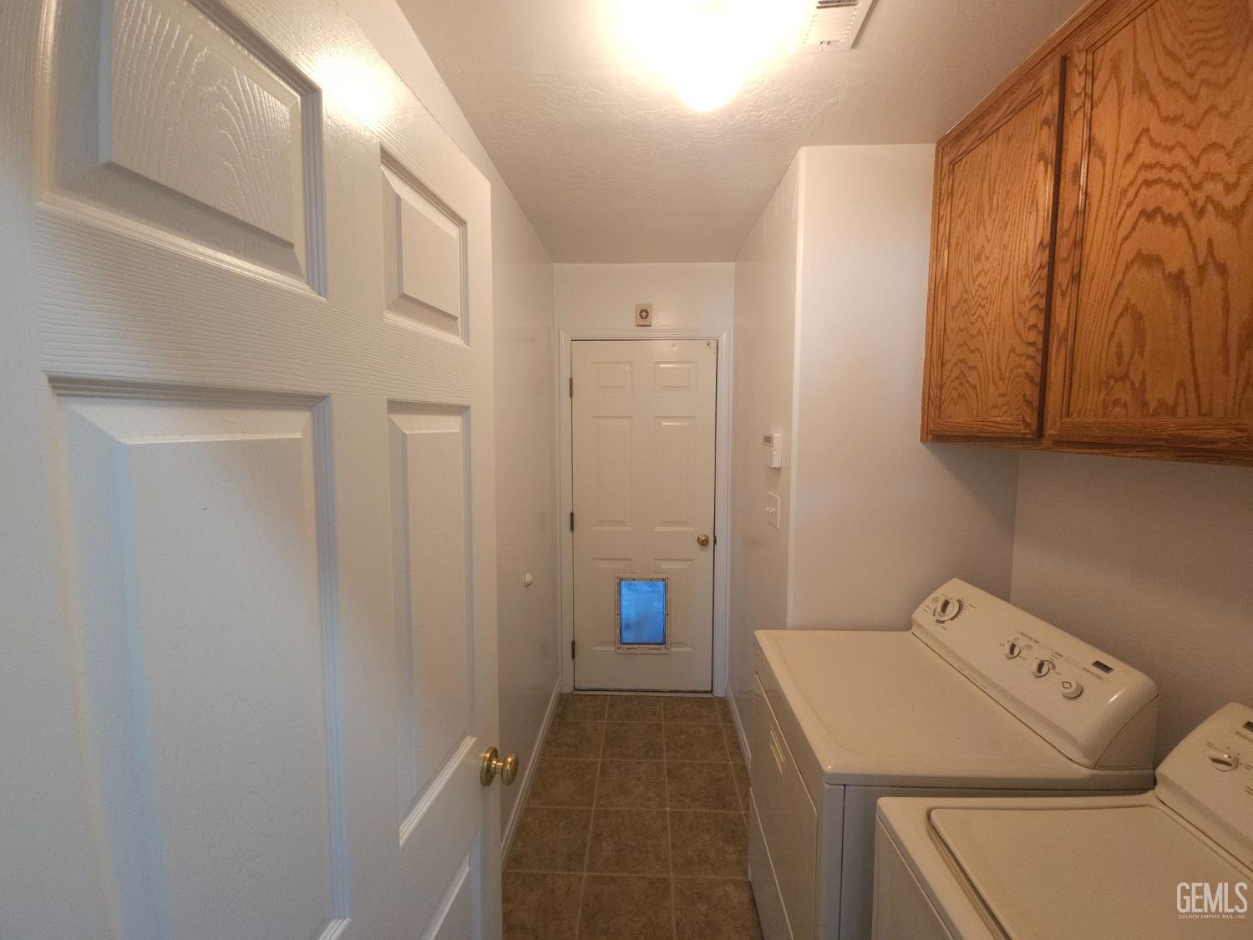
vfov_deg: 89.9
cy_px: 470
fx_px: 471
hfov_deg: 106.2
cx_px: 626
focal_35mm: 13
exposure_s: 1/20
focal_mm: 2.2
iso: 125
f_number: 2.2
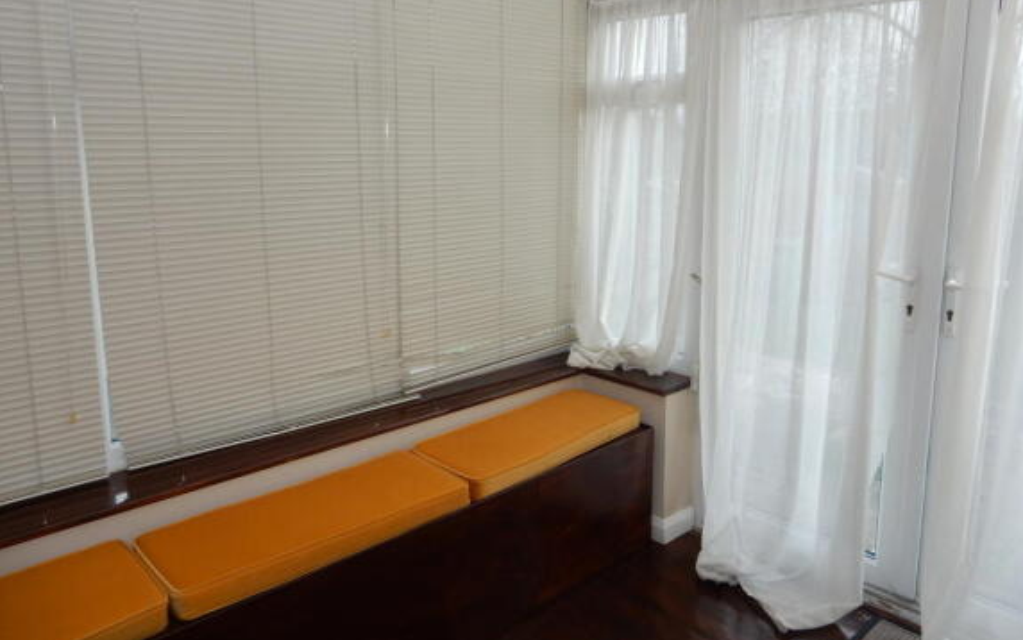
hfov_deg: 68.4
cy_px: 257
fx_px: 753
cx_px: 520
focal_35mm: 27
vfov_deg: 45.8
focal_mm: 4.5
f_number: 3.7
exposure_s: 1/100
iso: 125
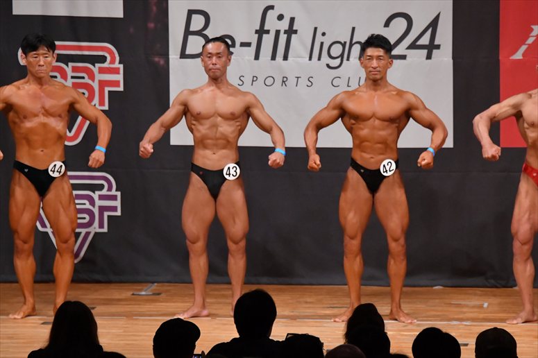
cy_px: 179
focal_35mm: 255
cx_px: 269
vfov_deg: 5.4
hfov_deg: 8.1
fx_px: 3809
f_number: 5.6
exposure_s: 1/400
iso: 6400
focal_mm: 170
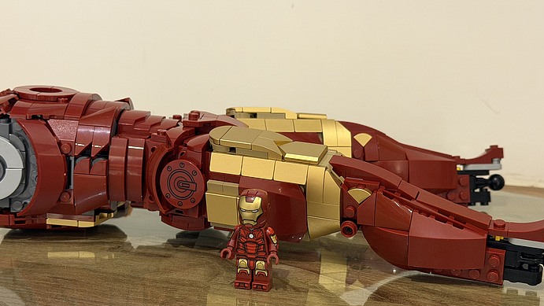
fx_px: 851
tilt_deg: -13.6
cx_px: 269
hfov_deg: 35.4
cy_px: 180
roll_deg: -1.2
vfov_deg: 20.4
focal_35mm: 59
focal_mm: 6.76
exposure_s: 1/40
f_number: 1.78
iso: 250
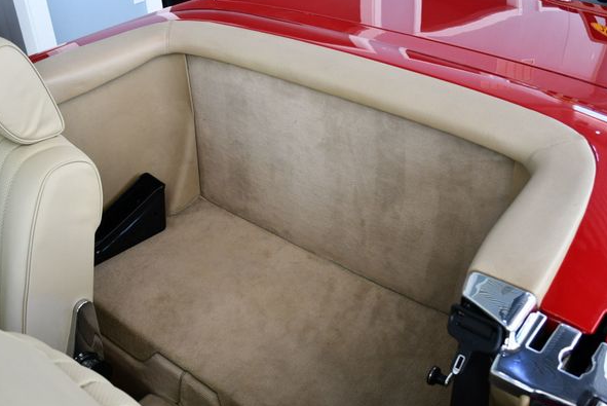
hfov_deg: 49.5
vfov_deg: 34.3
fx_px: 658
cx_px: 300
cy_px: 217
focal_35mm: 39
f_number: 3.5
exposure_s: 1/250
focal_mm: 18
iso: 450
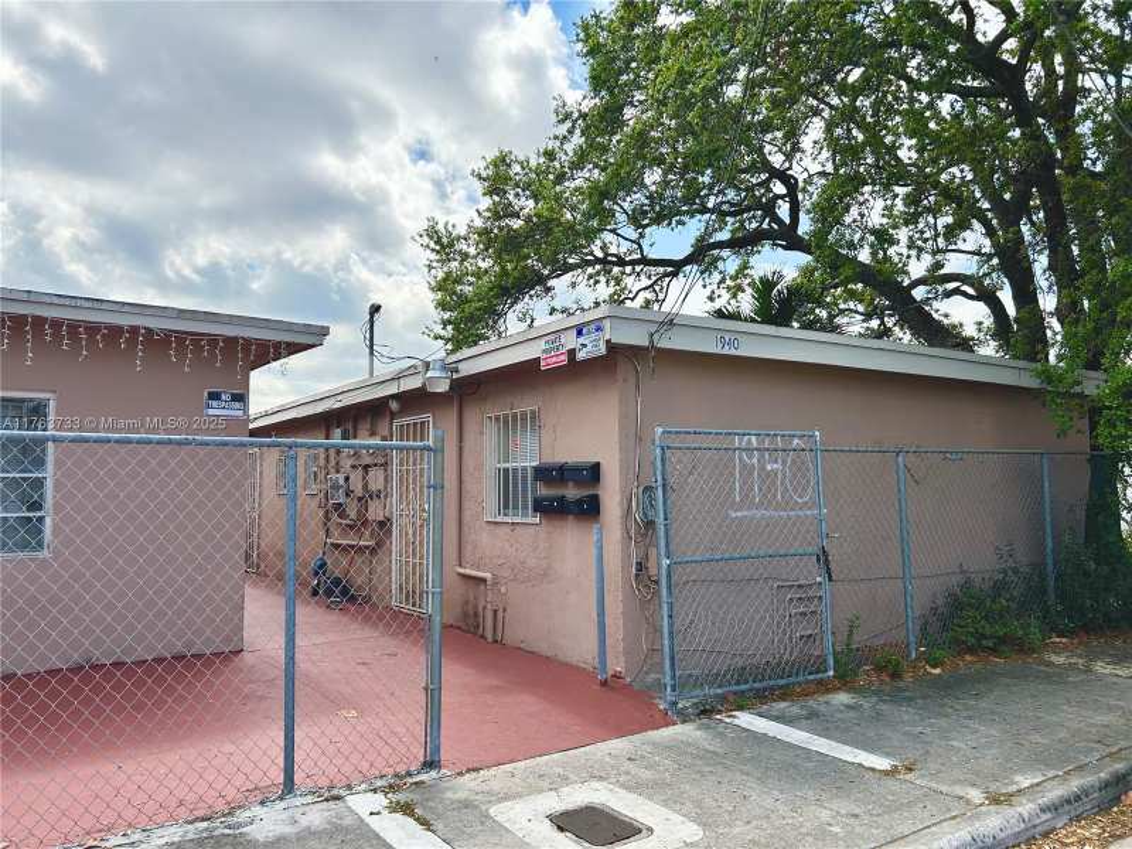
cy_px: 424
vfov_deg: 53.1
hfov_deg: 67.3
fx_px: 850
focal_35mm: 26
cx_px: 566
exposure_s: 1/3077
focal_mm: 5.7
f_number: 1.5
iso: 50
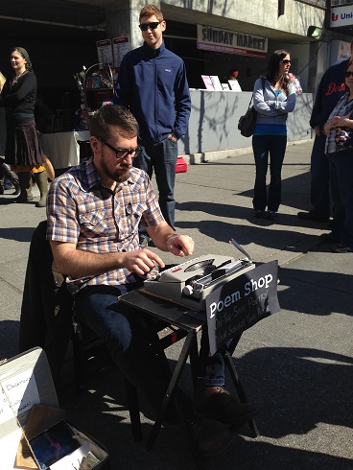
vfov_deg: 55.3
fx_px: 448
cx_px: 176
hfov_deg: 43.0
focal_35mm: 33
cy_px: 235
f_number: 2.4
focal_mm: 4.12
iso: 50
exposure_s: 1/1106
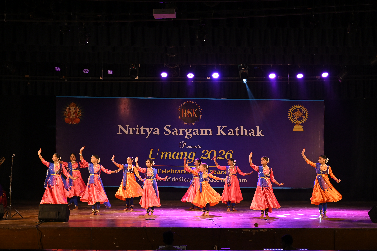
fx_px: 638
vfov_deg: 22.2
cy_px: 126
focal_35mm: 61
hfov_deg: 32.9
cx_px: 188
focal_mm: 61
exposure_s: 1/200
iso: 2000
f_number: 5.6
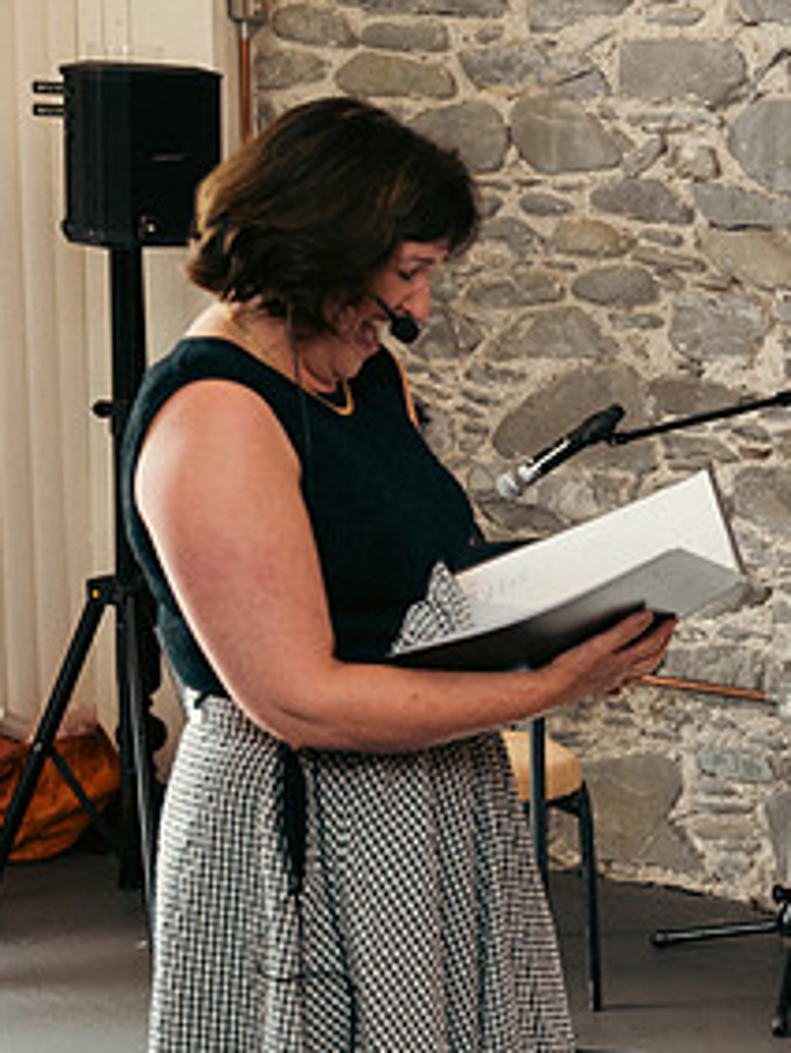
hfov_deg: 15.8
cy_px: 584
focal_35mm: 89
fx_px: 2708
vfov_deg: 22.0
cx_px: 1037
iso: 1000
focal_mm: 45
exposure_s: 1/160
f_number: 3.5
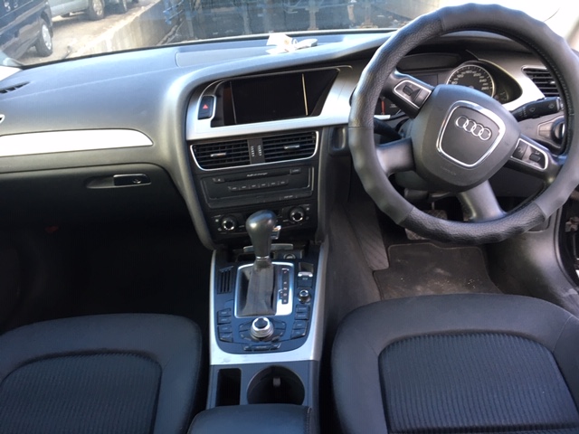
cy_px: 217
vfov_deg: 48.2
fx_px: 485
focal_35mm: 29
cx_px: 290
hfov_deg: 61.7
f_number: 2.2
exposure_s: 1/30
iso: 64
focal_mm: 4.15
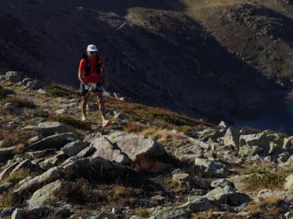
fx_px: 636
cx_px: 229
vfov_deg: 19.1
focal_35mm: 75
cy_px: 4
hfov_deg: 25.6
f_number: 2.8
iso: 100
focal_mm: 23
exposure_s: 1/4000
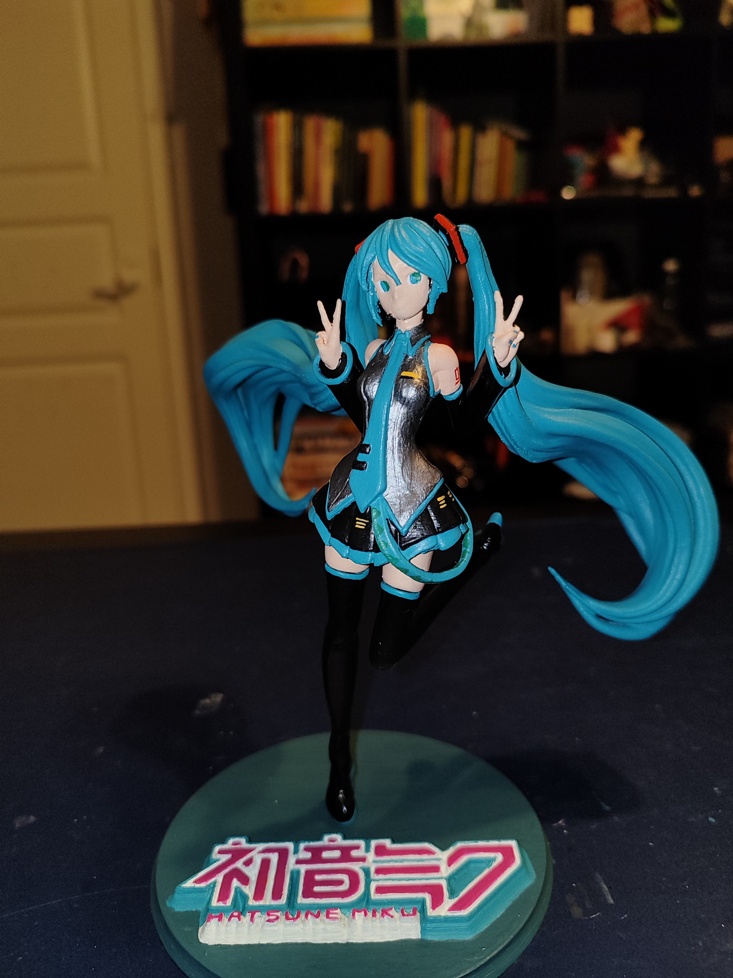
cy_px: 489
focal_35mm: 24
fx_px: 678
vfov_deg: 71.6
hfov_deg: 56.8
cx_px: 366
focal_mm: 5.89
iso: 266
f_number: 1.89
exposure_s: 1/60
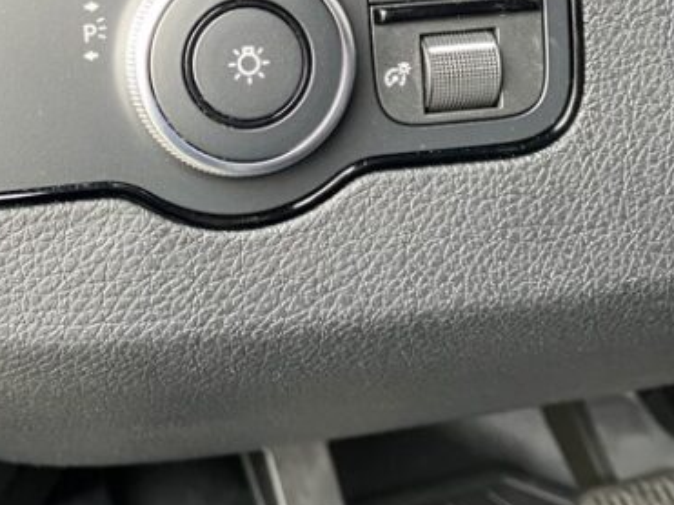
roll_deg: -0.2
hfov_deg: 32.5
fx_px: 1129
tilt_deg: -23.5
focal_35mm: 58
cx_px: 151
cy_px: 20
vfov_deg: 24.3
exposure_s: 1/60
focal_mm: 3.99
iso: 100
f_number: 1.8
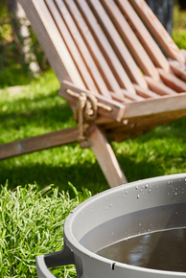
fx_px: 1237
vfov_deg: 12.4
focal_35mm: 160
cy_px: 358
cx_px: 233
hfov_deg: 8.5
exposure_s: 1/125
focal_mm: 58
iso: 100
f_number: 6.3
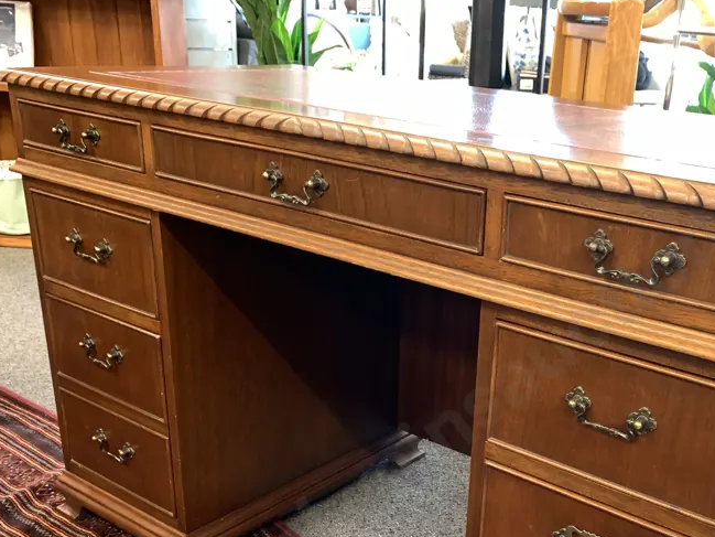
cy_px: 416
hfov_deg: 45.1
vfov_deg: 34.3
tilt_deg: -24.4
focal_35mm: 41
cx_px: 472
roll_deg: -4.2
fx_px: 847
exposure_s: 1/50
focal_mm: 4.25
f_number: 1.8
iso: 160
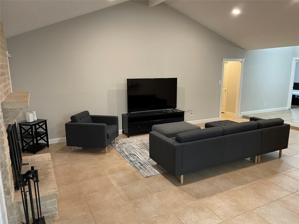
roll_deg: -0.8
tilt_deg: -10.6
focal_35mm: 26
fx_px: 225
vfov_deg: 53.1
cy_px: 112
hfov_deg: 67.3
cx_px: 150
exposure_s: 1/60
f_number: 1.6
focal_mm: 4.2
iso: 320
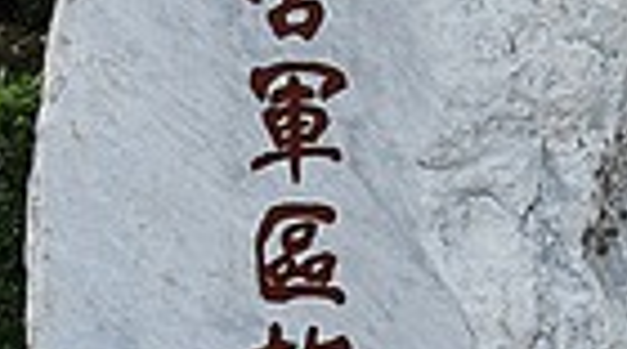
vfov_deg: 8.9
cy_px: 186
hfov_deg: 15.5
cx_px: 717
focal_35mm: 135
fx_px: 2239
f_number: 6.3
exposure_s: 1/250
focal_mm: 12
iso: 125
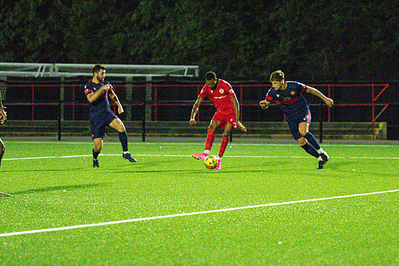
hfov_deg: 10.0
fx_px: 2283
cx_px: 215
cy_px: 120
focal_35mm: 206
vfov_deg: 6.7
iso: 10000
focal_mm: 120
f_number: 2.8
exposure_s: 1/1000
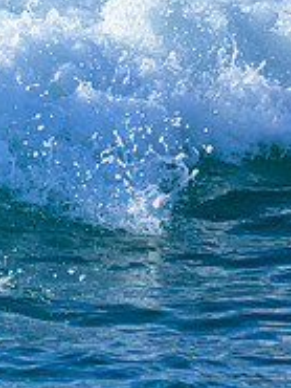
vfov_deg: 0.7
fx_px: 31718
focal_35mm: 2833
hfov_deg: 0.5
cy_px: 154
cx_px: -154
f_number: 6.3
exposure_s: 1/2000
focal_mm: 800
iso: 360
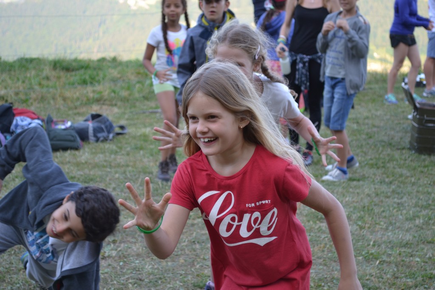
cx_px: 218
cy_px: 145
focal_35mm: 82
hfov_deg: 24.6
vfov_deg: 16.6
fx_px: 997
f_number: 5.6
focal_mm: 55
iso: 100
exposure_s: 1/30
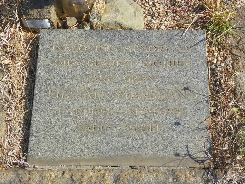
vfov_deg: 24.4
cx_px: 122
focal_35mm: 60
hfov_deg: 32.2
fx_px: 425
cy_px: 92
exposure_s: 1/160
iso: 64
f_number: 5
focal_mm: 10.7
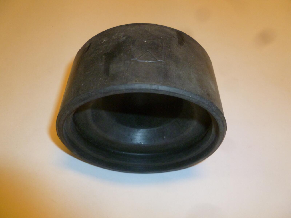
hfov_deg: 63.4
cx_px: 146
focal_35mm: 28
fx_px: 235
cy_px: 109
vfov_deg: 49.7
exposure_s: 1/30
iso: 250
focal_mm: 5
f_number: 3.3
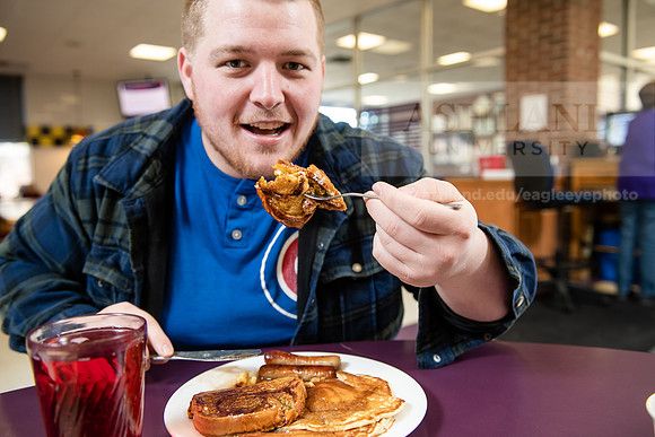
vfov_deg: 45.0
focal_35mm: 29
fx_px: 528
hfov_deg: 63.6
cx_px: 328
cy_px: 218
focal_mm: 29
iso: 800
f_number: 3.5
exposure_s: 1/160
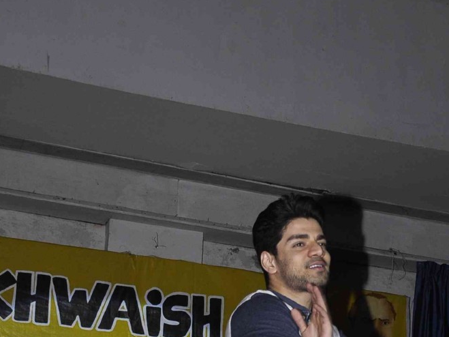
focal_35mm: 102
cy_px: 462
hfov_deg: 19.2
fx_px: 1324
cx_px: 307
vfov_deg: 13.8
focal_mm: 31
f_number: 5.6
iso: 400
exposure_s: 1/100
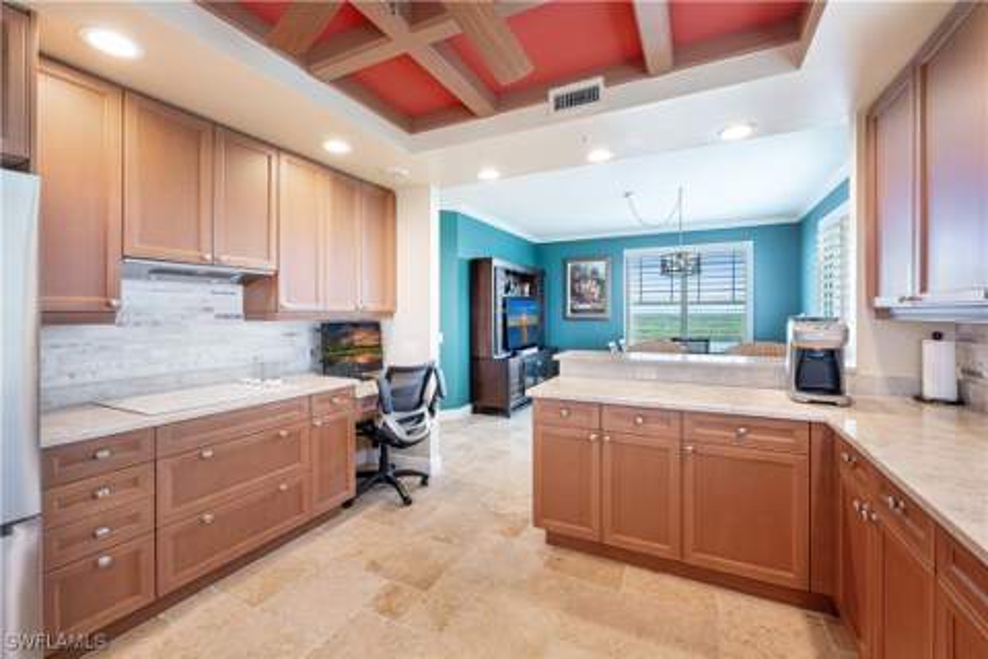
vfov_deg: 81.2
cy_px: 330
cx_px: 494
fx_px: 384
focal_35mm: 14
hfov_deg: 104.3
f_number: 11
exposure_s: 1/3
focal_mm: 14
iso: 200
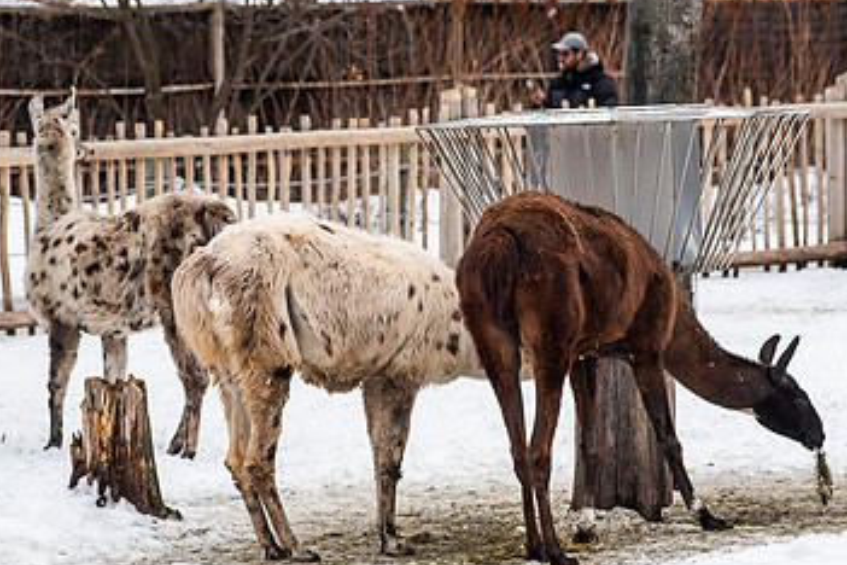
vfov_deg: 6.2
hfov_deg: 9.2
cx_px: 487
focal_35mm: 223
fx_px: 5246
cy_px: 276
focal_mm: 135
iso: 400
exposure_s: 1/250
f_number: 4.5
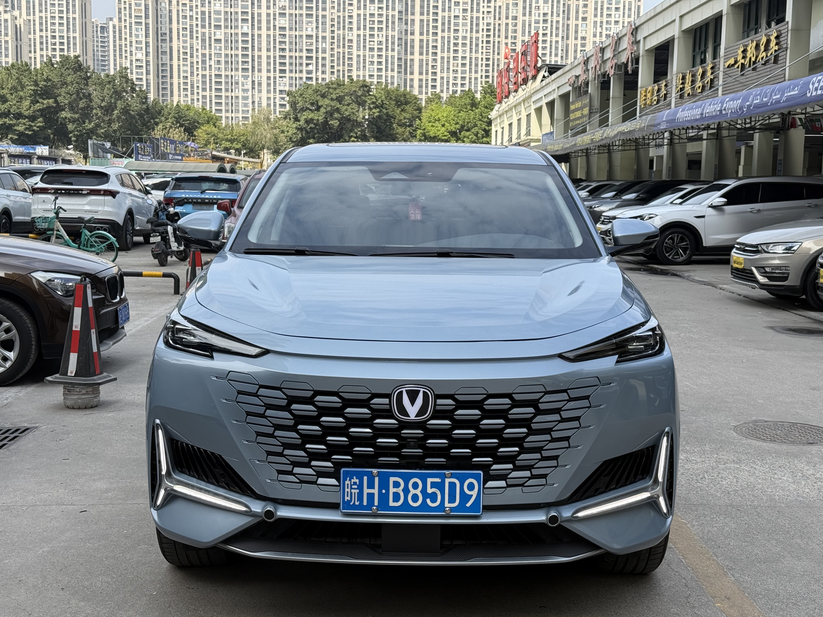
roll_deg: -1.3
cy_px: 308
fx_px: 1141
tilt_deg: -6.2
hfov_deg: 39.7
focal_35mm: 48
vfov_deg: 30.3
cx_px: 412
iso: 64
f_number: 1.78
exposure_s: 1/1795
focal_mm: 6.76
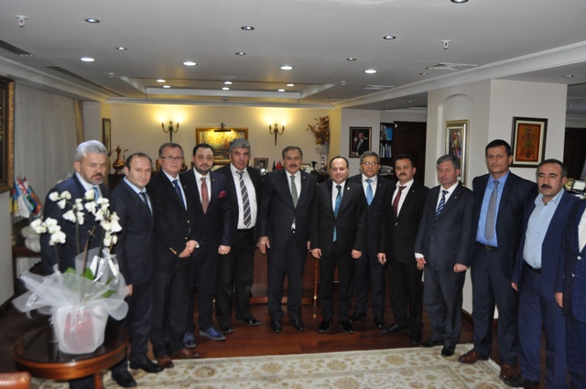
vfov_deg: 43.5
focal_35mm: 30
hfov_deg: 62.0
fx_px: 488
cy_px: 194
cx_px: 293
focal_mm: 20
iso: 1600
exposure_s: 1/60
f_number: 5
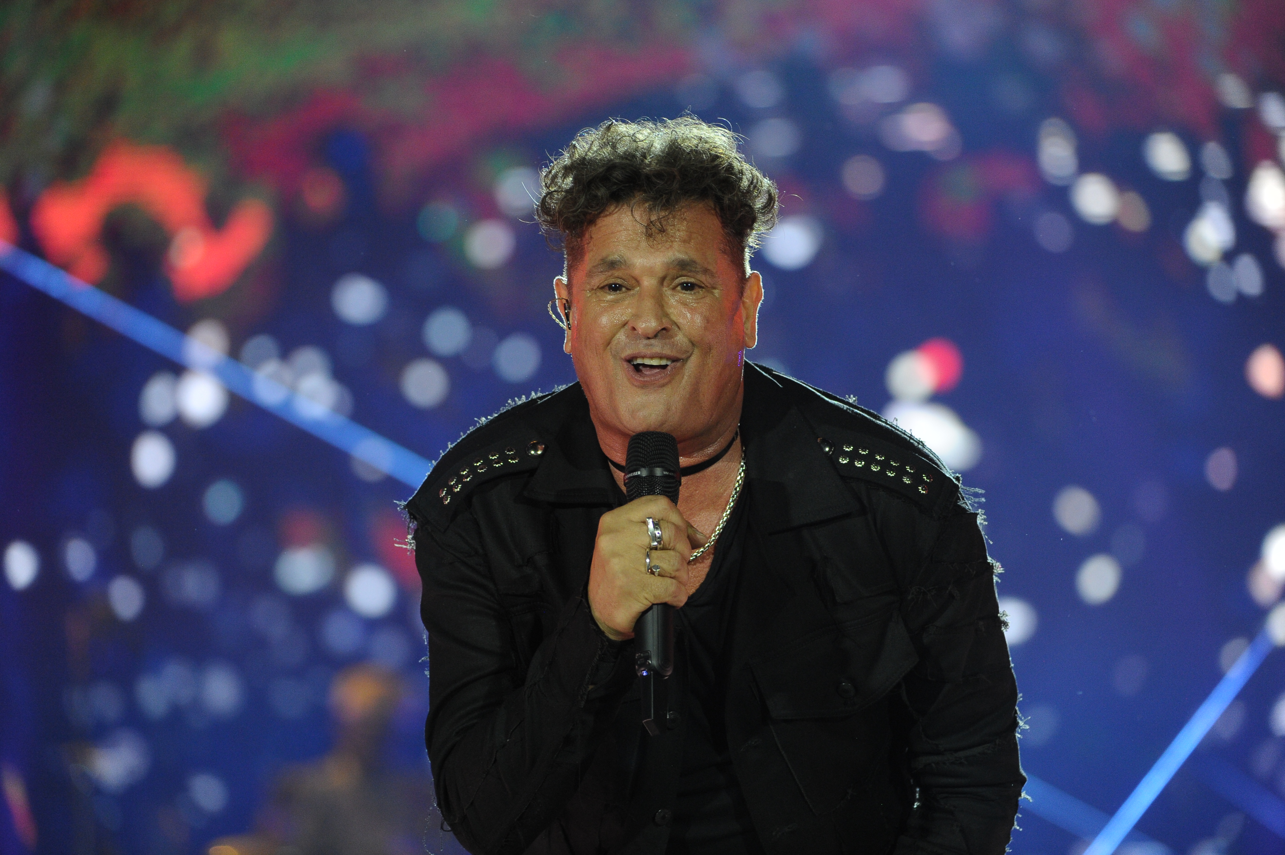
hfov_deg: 9.8
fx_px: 7491
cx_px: 642
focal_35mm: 210
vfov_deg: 6.5
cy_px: 428
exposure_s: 1/640
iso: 3200
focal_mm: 210
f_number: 4
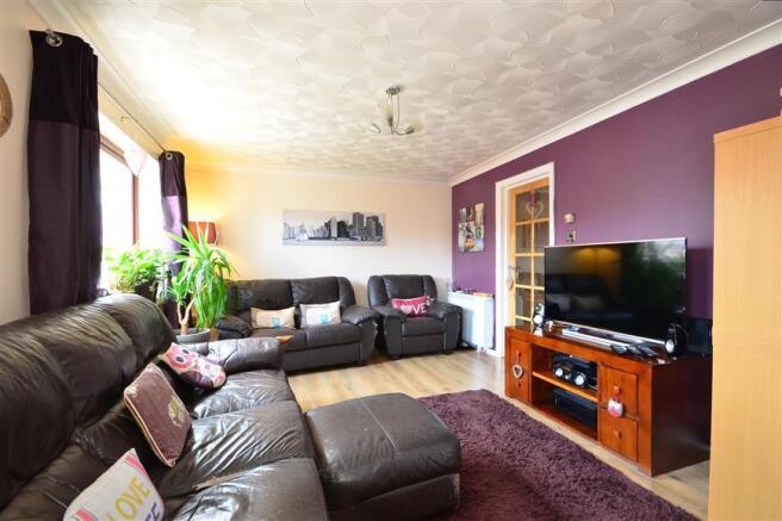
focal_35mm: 15
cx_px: 391
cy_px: 260
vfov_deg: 77.3
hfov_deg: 100.4
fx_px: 326
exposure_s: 1/1.6
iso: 250
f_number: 11
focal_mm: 10
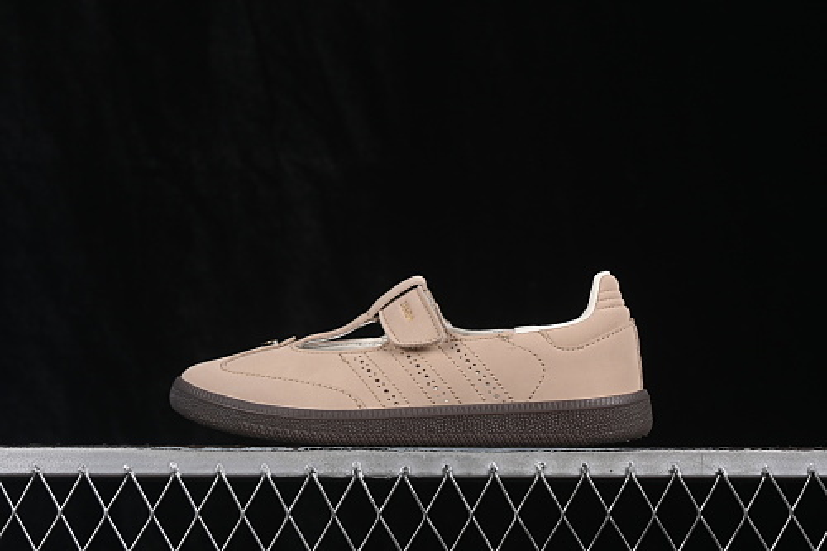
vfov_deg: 18.2
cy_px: 276
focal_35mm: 75
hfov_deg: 27.0
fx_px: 1722
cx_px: 414
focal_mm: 50
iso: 160
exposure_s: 1/80
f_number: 8
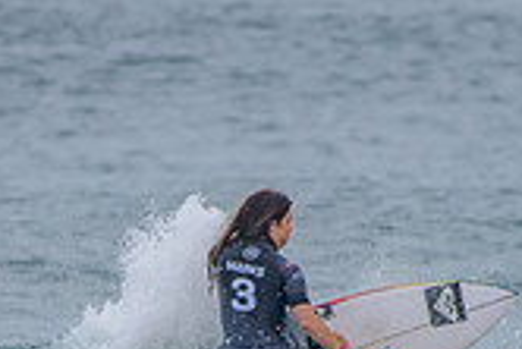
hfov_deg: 1.2
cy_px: 445
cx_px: 267
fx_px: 25324
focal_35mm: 1745
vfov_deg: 0.8
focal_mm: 500
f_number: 5.6
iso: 280
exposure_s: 1/2000
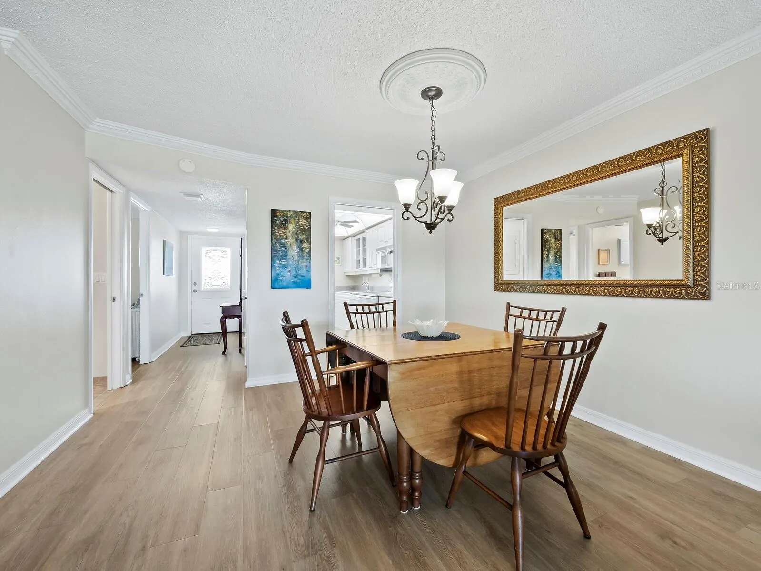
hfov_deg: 102.1
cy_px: 286
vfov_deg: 85.7
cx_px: 380
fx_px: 308
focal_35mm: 14
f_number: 11
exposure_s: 1/1.67
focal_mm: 7
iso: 400
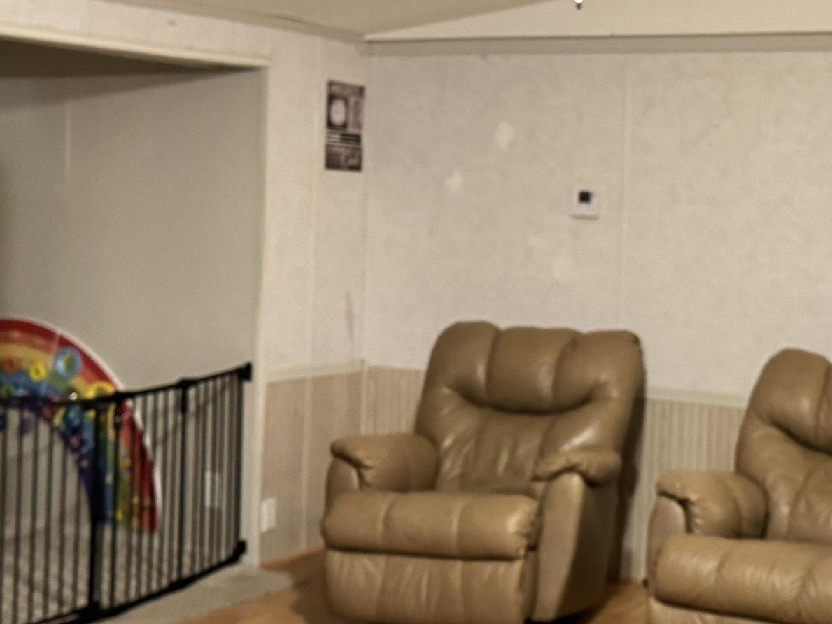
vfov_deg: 23.6
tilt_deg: -3.3
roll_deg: -2.9
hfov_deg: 30.7
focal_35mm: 62
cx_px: 624
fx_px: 1490
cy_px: 279
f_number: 1.78
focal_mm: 6.76
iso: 1250
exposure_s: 1/24
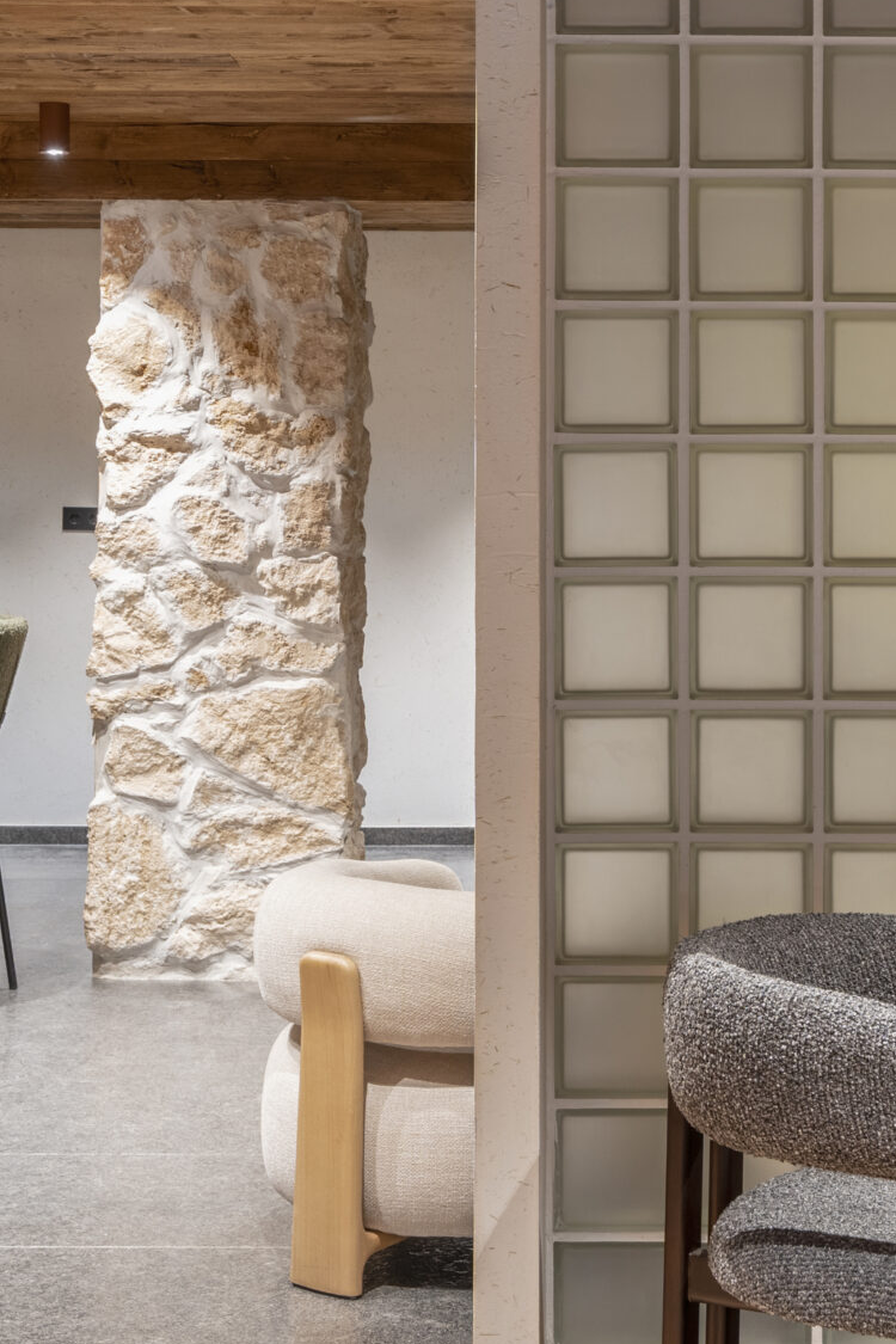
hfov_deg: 20.5
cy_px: 509
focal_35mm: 66
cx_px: 646
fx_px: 2464
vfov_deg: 30.4
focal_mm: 29
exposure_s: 1/3
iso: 200
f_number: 8
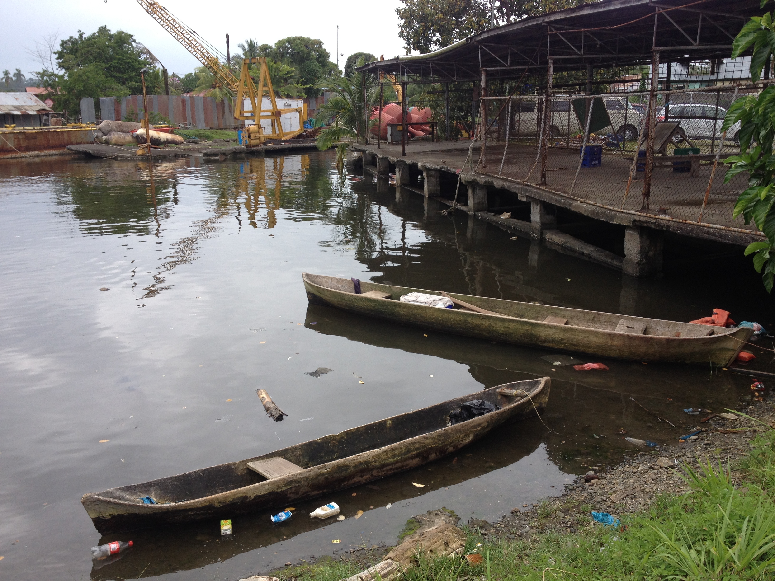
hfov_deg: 52.6
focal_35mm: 35
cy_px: 290
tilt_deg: -17.4
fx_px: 784
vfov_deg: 40.7
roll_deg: +0.9
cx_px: 388
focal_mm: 4.28
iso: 50
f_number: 2.4
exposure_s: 1/681
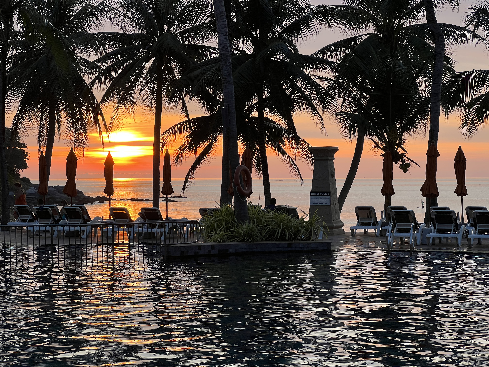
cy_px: 184
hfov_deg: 25.3
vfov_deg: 19.1
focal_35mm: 77
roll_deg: +0.3
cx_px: 244
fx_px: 1088
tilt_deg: +0.3
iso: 32
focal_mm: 9
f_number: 2.8
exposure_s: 1/134
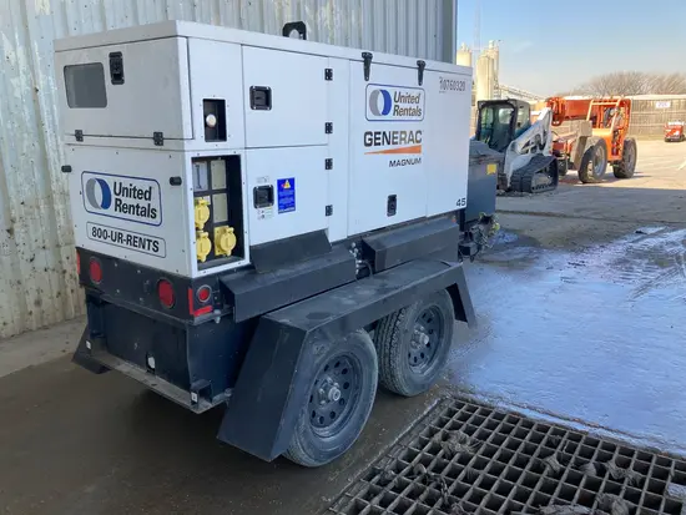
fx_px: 555
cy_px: 258
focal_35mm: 28
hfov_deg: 63.4
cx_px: 343
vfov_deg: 49.8
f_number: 1.8
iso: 20
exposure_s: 1/326
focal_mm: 3.99
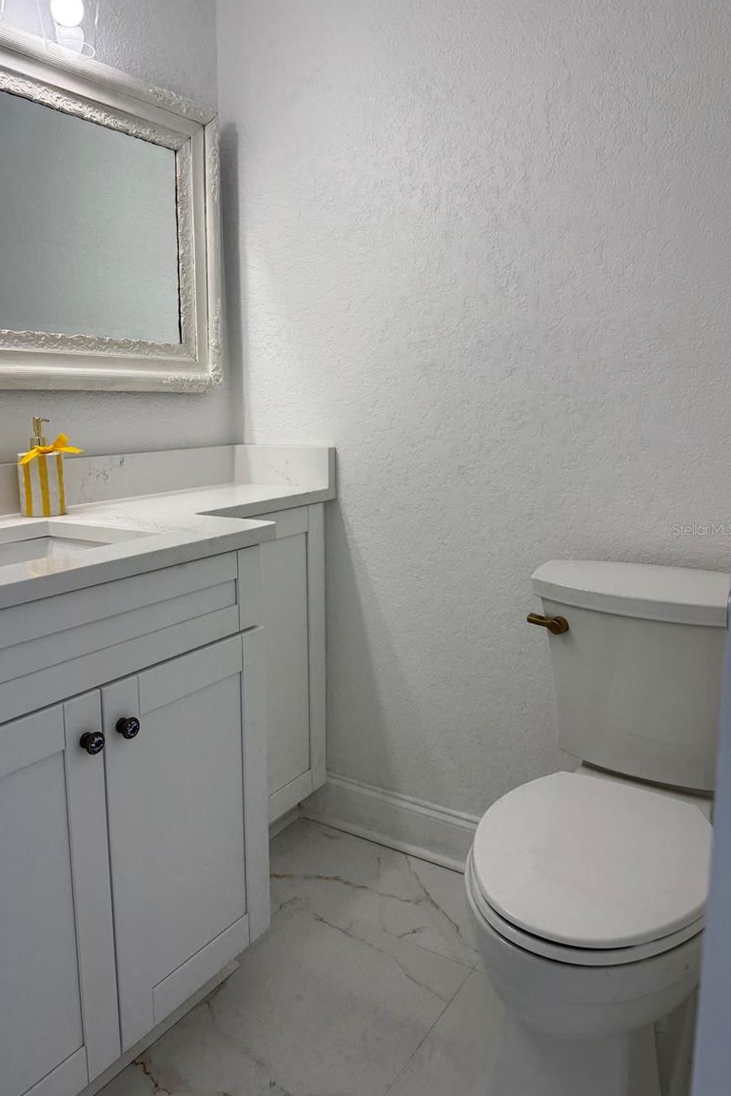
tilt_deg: -9.4
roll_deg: +0.9
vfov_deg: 69.4
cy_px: 529
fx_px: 792
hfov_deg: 49.4
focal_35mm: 26
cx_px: 311
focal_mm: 6.76
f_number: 1.78
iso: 80
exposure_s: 1/377
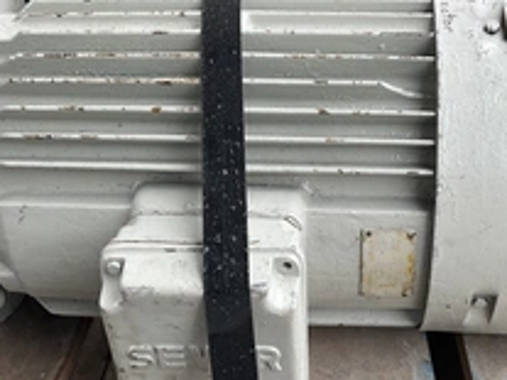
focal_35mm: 56
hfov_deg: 34.3
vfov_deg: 26.1
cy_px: 186
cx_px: 277
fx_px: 820
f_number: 1.8
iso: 20
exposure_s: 1/180
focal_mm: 3
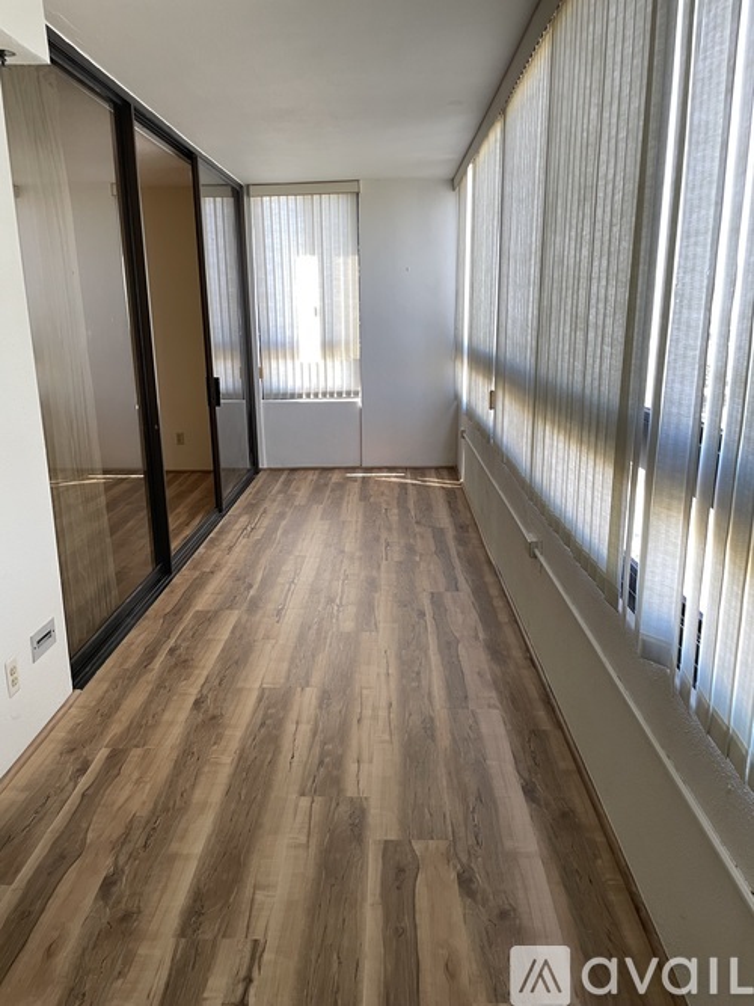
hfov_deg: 53.0
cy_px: 503
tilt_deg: -13.7
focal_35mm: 26
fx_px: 755
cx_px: 377
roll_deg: +1.0
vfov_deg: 67.3
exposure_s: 1/60
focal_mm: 4.2
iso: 125
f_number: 1.6
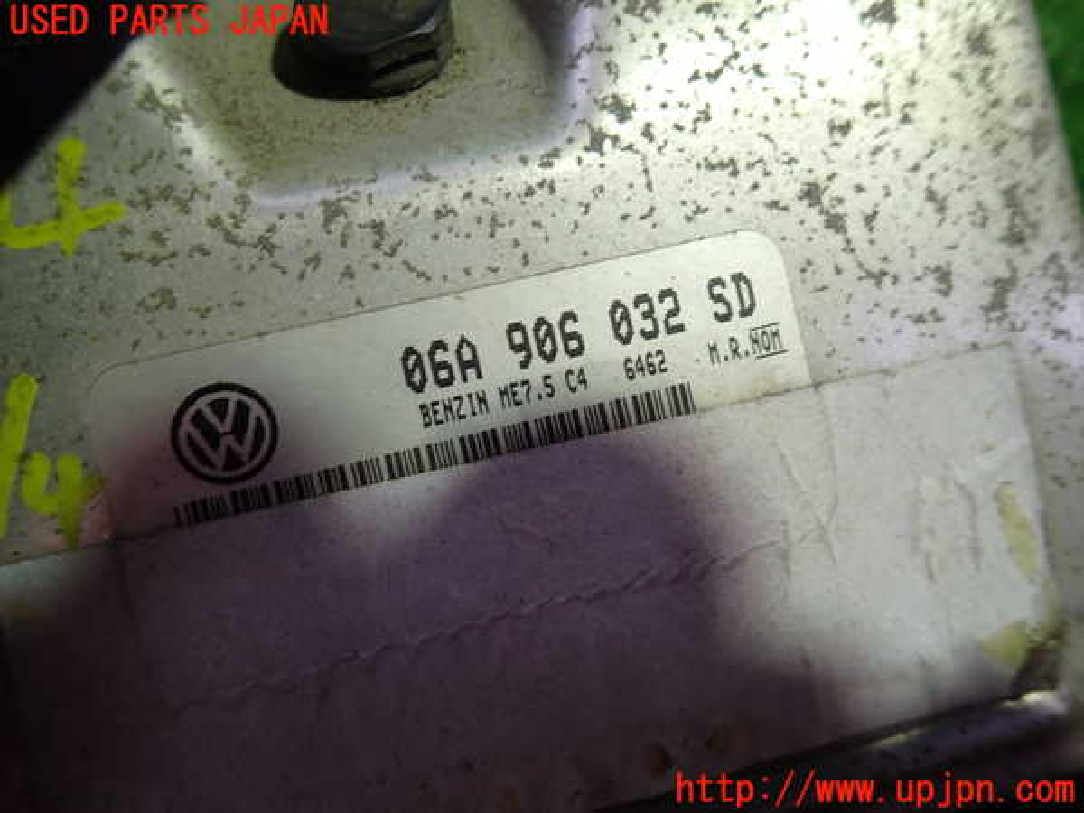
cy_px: 406
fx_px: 783
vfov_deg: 54.9
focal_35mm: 25
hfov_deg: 69.4
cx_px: 542
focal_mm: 4.5
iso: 160
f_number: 2
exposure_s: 1/60
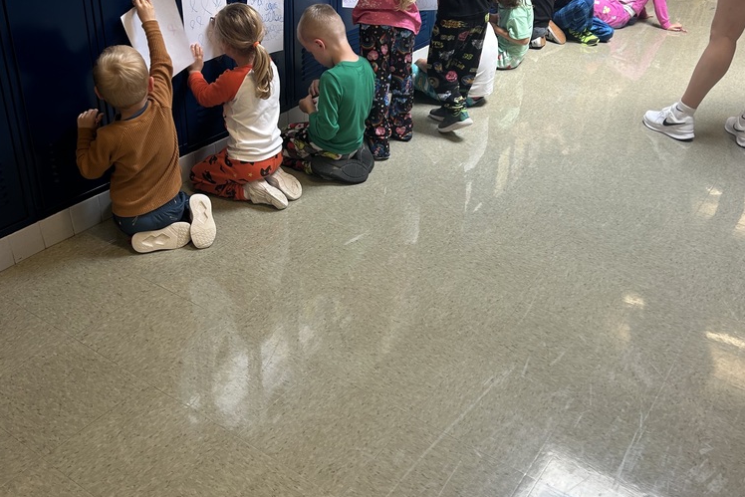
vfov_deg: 35.8
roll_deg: -2.2
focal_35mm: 37
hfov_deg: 51.9
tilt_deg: -28.4
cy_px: 197
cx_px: 379
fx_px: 766
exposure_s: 1/120
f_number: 1.5
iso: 50
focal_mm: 5.7
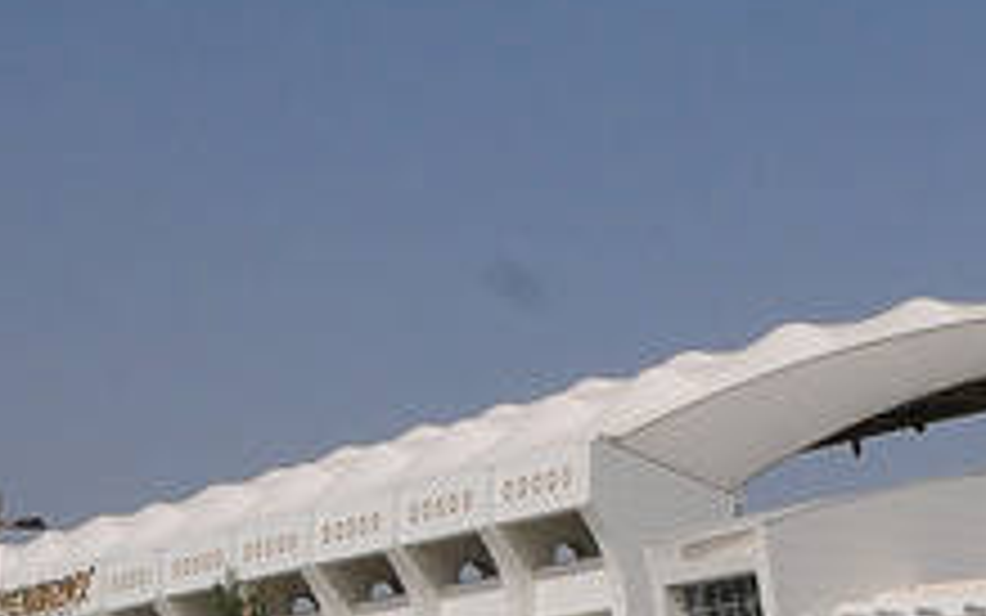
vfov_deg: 9.2
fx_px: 3844
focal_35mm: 143
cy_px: 423
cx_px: 1648
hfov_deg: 13.4
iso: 250
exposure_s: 1/800
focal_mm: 20
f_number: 14
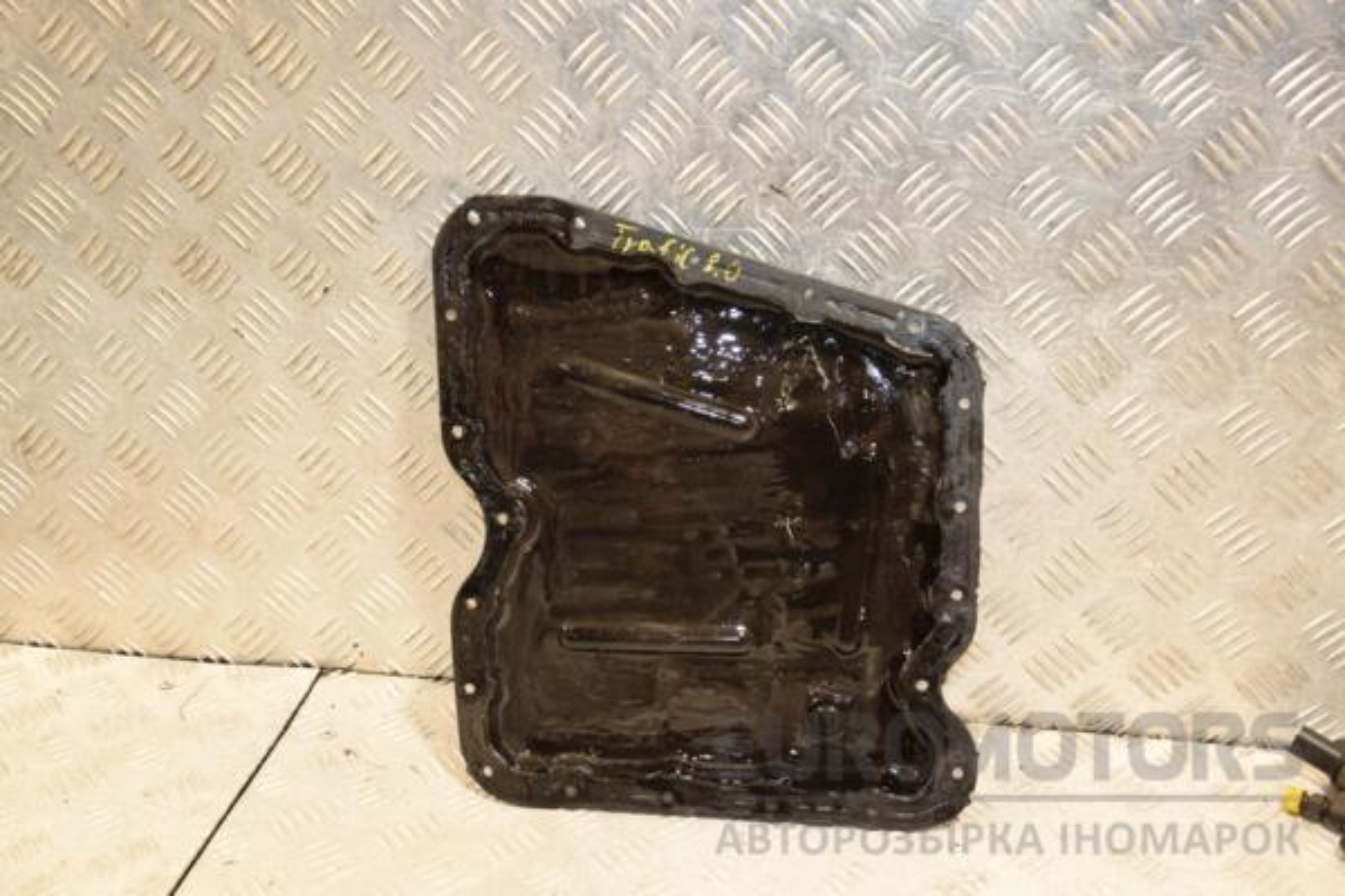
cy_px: 448
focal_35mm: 45
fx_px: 1681
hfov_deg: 43.6
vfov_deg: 29.9
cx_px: 672
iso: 800
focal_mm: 30
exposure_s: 1/125
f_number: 5
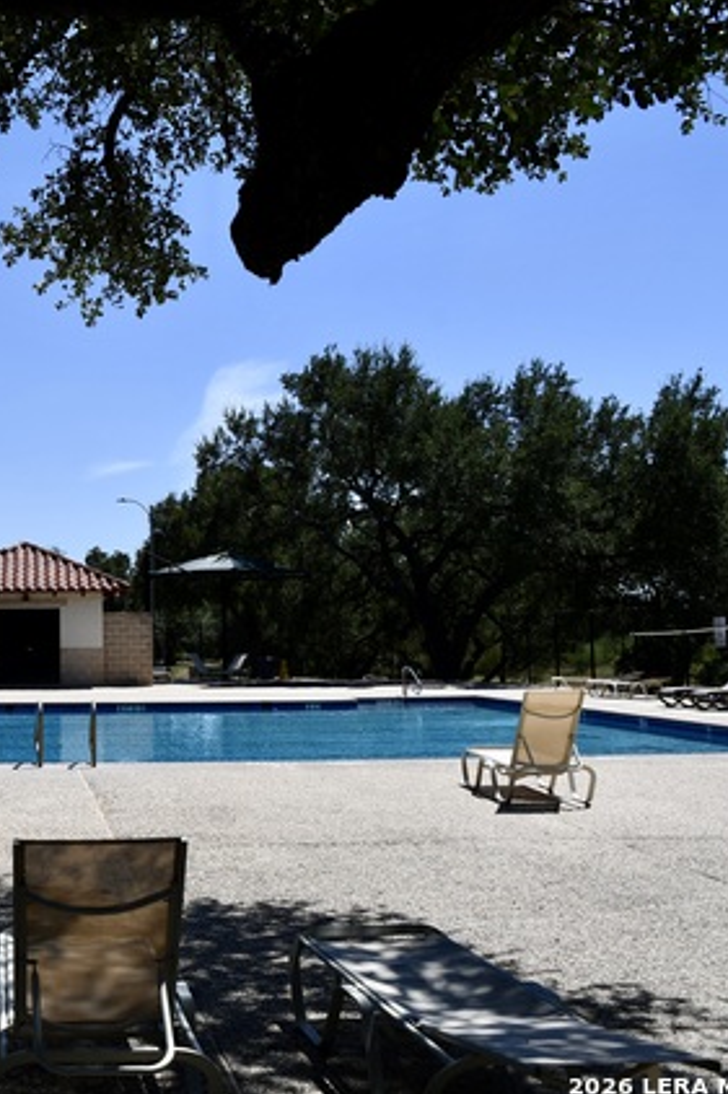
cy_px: 548
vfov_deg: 47.4
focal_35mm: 41
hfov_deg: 29.7
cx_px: -54
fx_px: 1245
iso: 100
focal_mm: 18
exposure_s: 1/400
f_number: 10
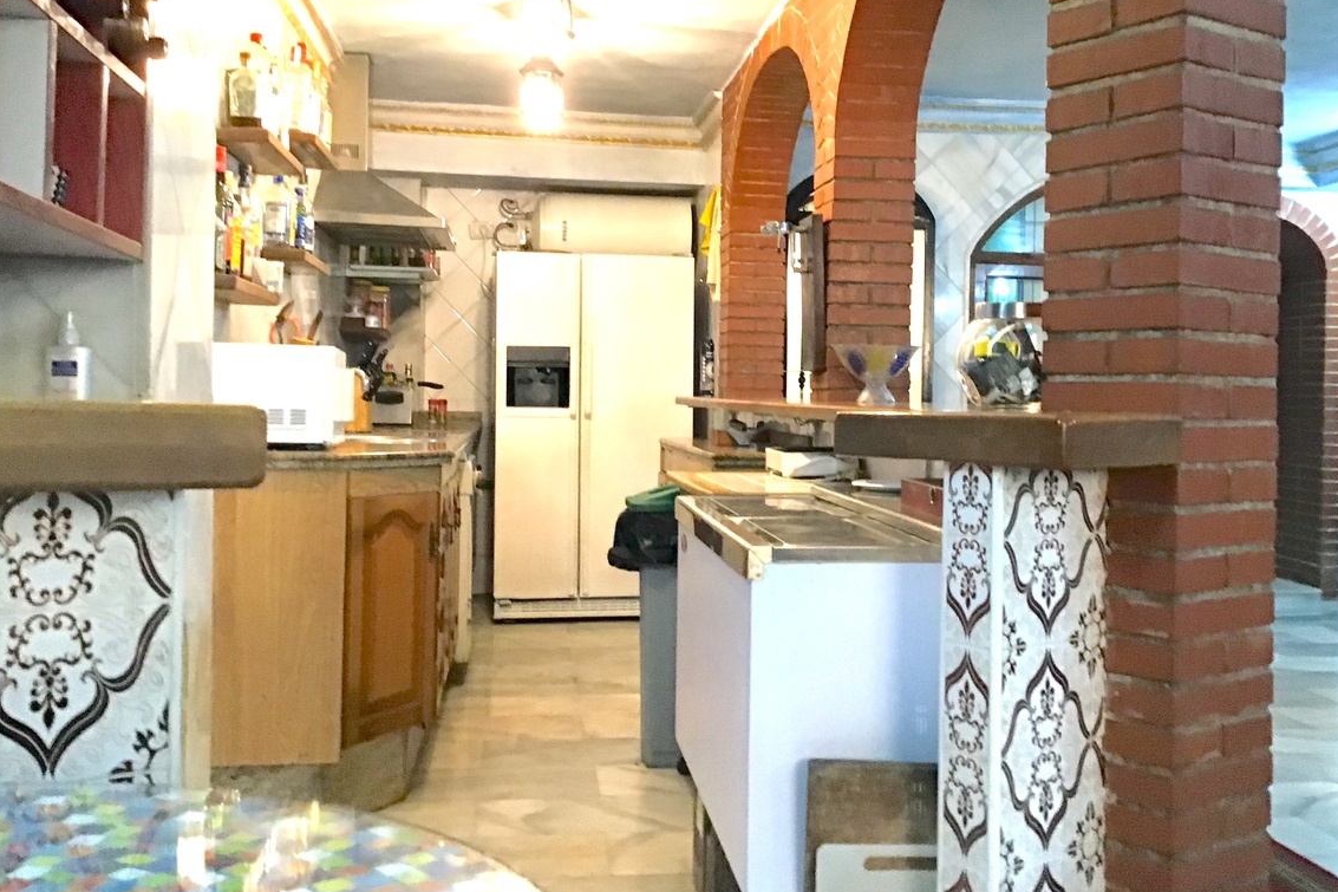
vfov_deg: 35.9
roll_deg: -0.1
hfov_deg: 51.8
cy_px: 408
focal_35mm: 37
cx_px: 733
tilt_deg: -2.3
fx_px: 1375
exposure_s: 1/33
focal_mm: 3.3
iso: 200
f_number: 2.4
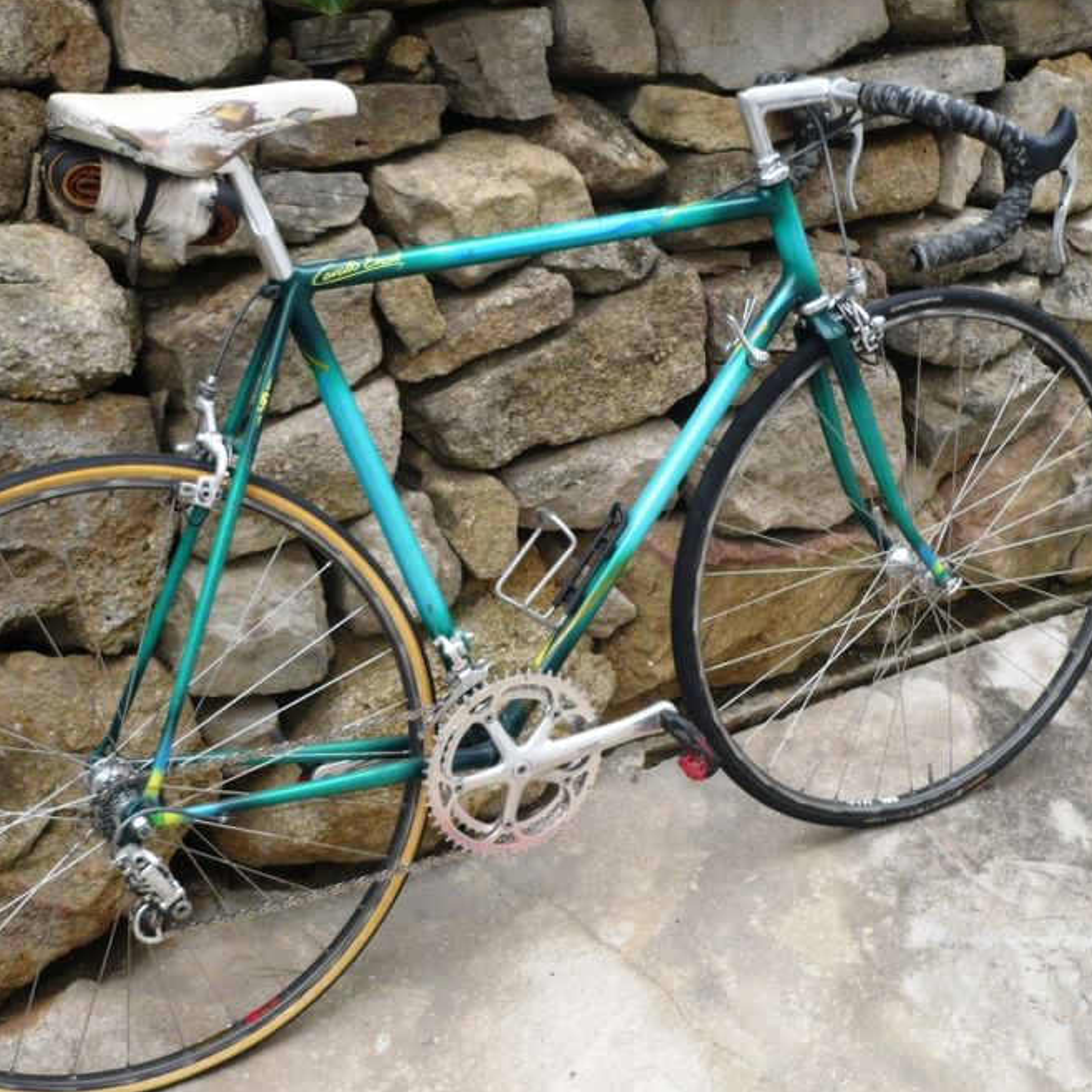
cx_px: 561
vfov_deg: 36.0
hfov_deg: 36.1
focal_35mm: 47
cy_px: 616
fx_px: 1677
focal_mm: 5.8
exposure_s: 1/125
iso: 100
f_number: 2.8
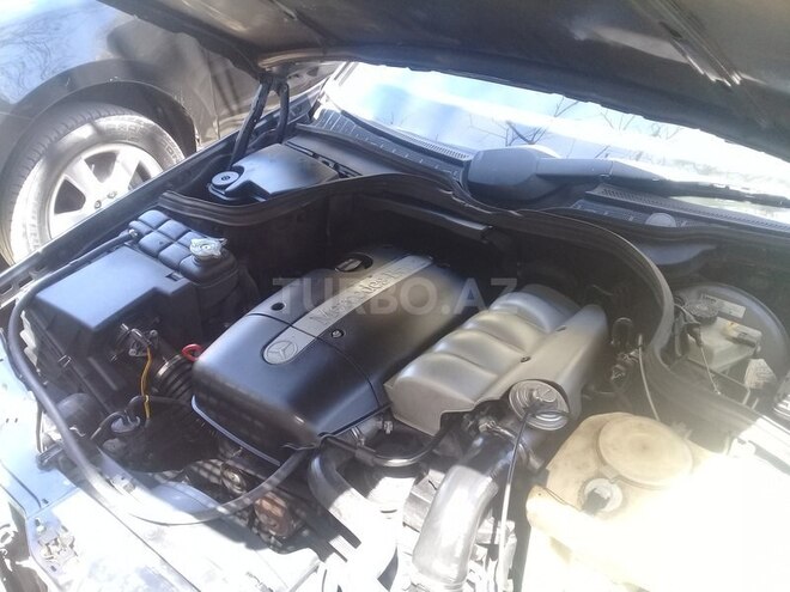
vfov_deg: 45.4
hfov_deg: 58.4
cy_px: 296
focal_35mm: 31
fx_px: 707
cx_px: 395
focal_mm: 3.3
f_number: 2.2
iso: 64
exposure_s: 1/50
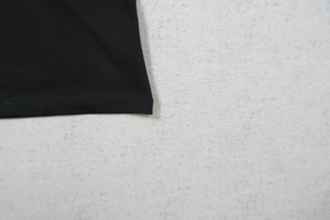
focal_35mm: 24
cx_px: 165
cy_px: 110
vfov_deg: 53.1
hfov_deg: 73.8
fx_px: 220
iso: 1600
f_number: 10
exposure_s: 1/100
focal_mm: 16
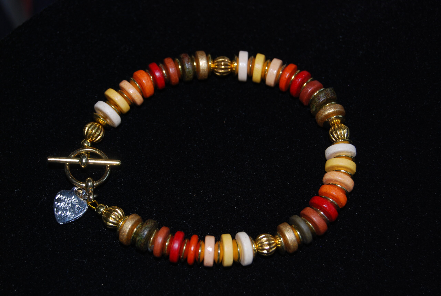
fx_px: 1012
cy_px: 148
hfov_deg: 24.6
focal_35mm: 82
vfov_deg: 16.6
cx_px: 220
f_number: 5.6
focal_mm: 55
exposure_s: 1/60
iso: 200
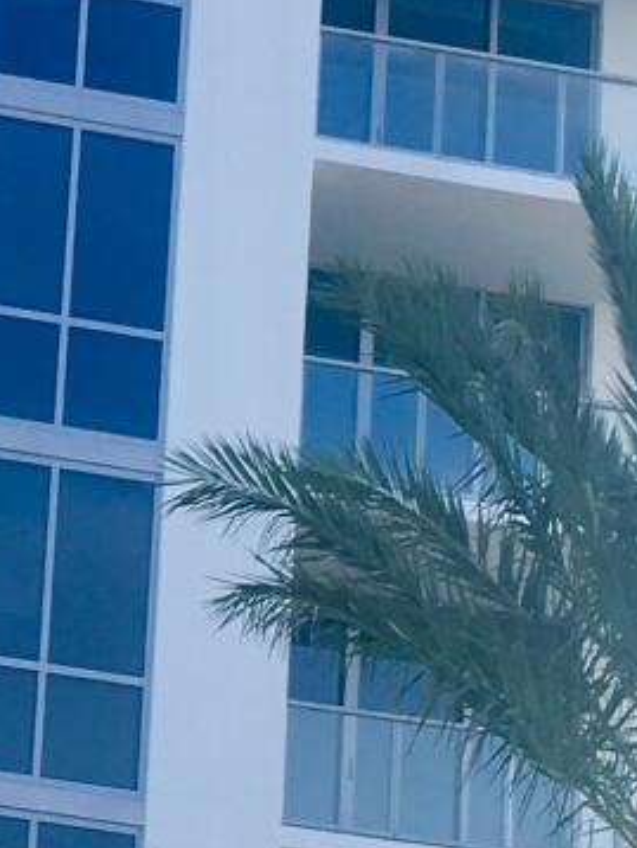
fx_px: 3970
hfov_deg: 8.7
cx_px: -632
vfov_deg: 12.2
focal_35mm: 162
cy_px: 644
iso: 25
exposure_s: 1/513
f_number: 2.2
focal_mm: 4.15
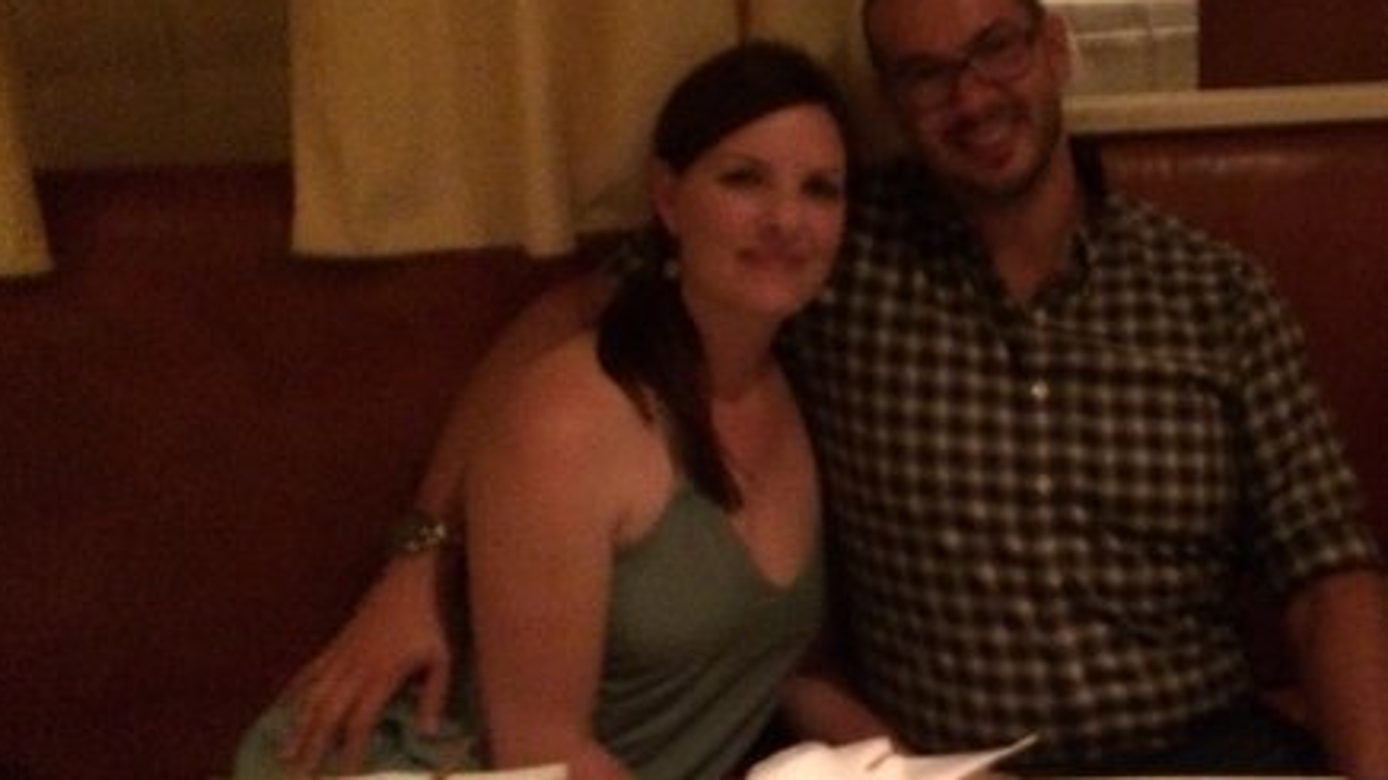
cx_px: 1000
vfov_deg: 24.9
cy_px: 474
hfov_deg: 41.9
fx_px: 1766
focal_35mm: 48
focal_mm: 4.12
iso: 1600
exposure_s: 1/15
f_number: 2.2
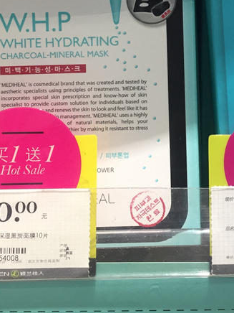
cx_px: 196
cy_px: 39
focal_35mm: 71
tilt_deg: -18.1
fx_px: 640
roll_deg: +0.3
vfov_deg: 26.6
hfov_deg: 20.4
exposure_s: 1/33
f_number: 2.2
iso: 32
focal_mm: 4.15
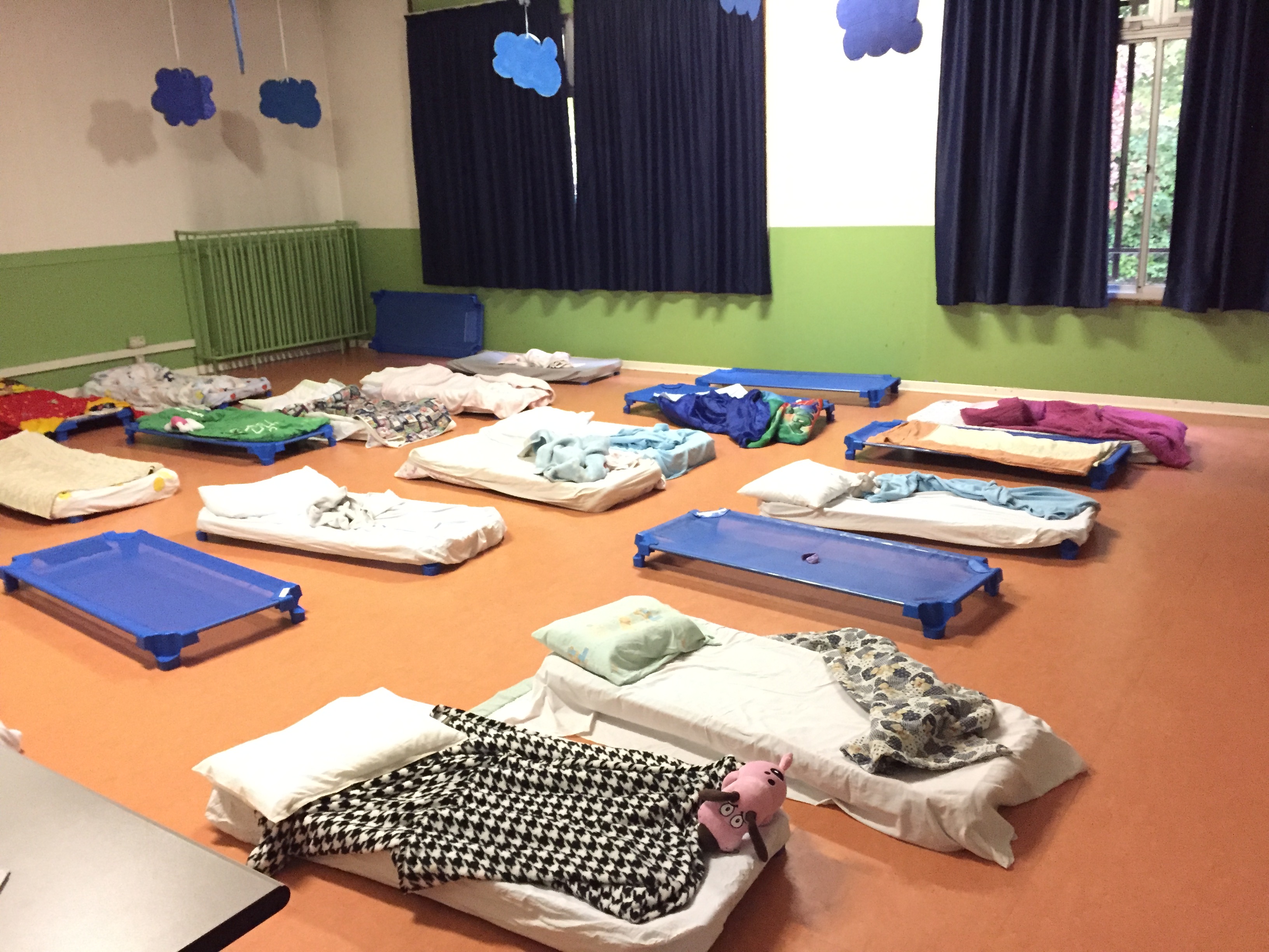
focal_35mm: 29
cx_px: 634
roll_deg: +2.1
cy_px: 476
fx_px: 1063
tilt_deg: -15.0
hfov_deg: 61.7
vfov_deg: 48.2
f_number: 2.2
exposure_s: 1/17
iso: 400
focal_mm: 4.15
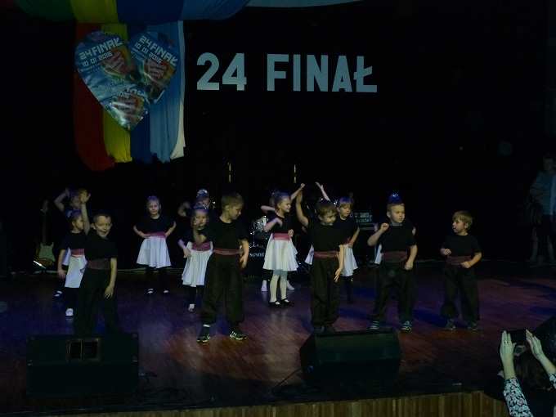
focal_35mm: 58
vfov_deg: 25.2
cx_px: 278
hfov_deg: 33.2
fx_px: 932
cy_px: 208
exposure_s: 1/60
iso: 800
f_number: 6.3
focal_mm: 10.5
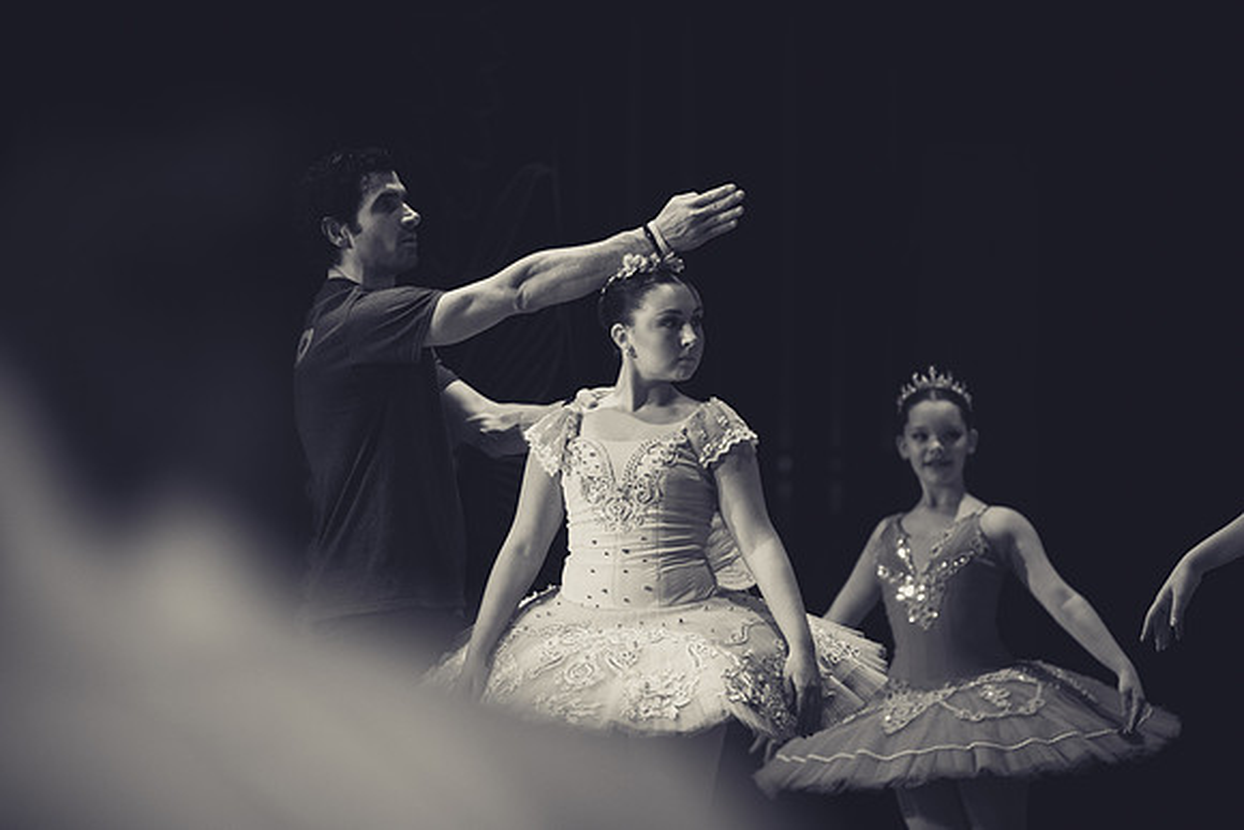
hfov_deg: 10.3
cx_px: 622
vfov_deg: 6.9
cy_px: 415
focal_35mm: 200
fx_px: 6912
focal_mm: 200
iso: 1250
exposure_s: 1/320
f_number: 2.8
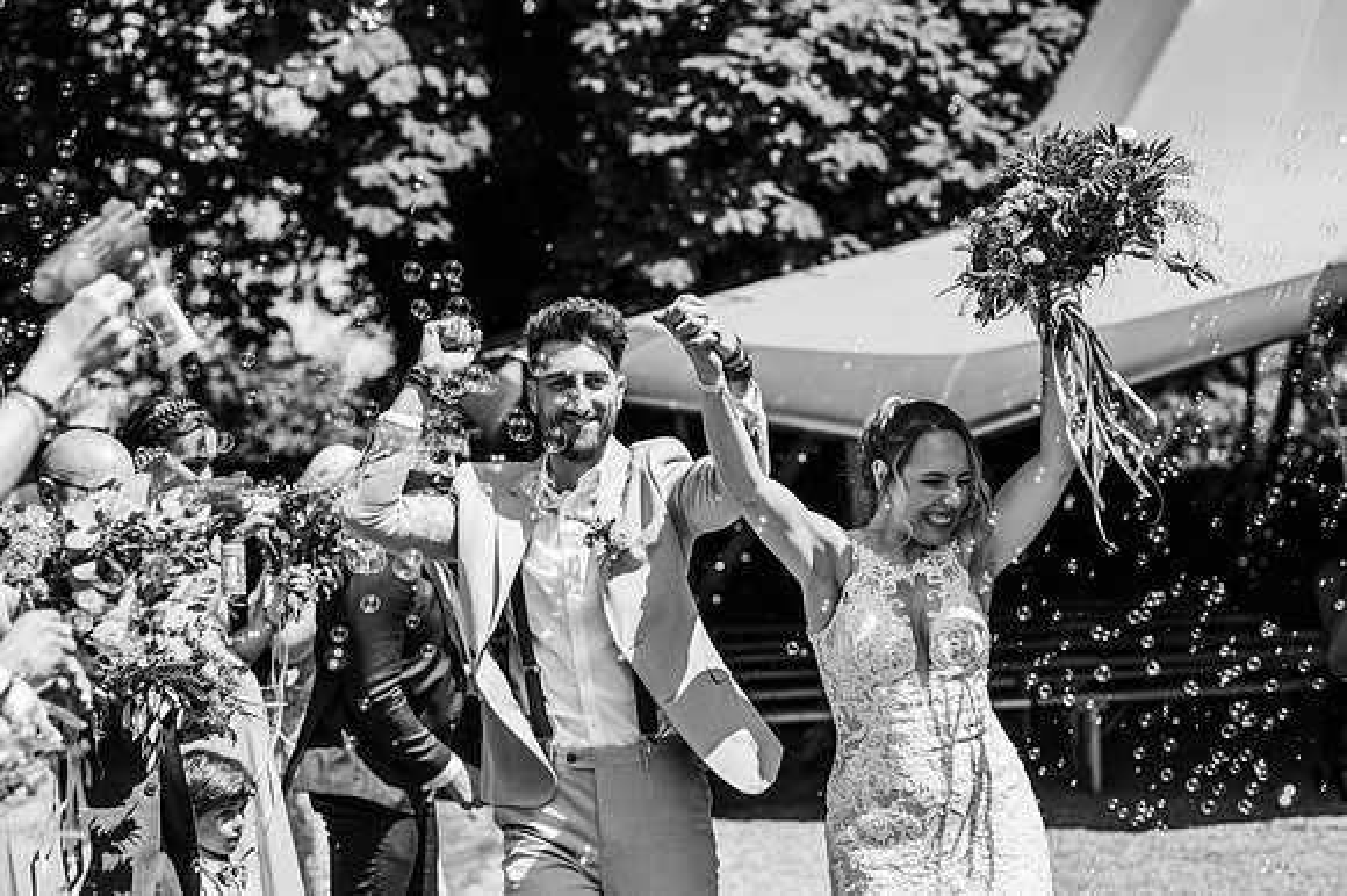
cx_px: 674
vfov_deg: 16.1
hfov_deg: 23.9
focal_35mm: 85
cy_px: 448
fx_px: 3178
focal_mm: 85
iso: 100
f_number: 4
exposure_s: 1/1250
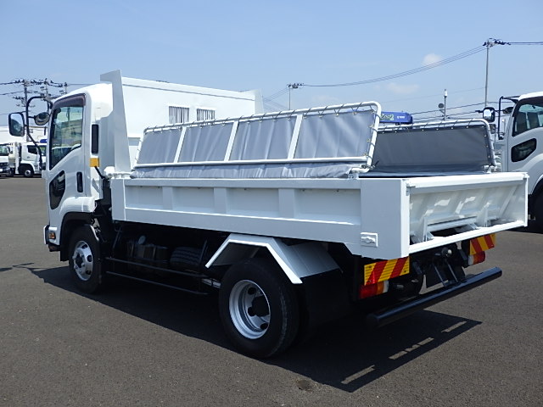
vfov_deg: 41.8
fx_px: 533
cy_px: 204
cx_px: 272
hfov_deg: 54.0
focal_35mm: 34
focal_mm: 6.1
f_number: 4.6
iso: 125
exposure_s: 1/640
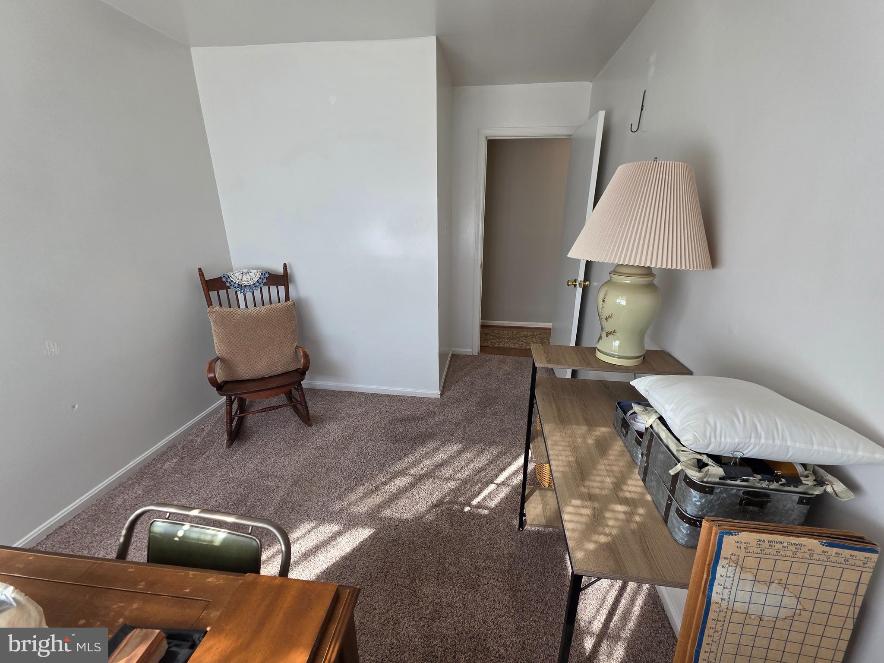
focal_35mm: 13
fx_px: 332
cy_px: 332
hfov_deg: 106.2
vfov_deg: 89.9
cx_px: 442
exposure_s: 1/120
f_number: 1.9
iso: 64
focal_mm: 2.2
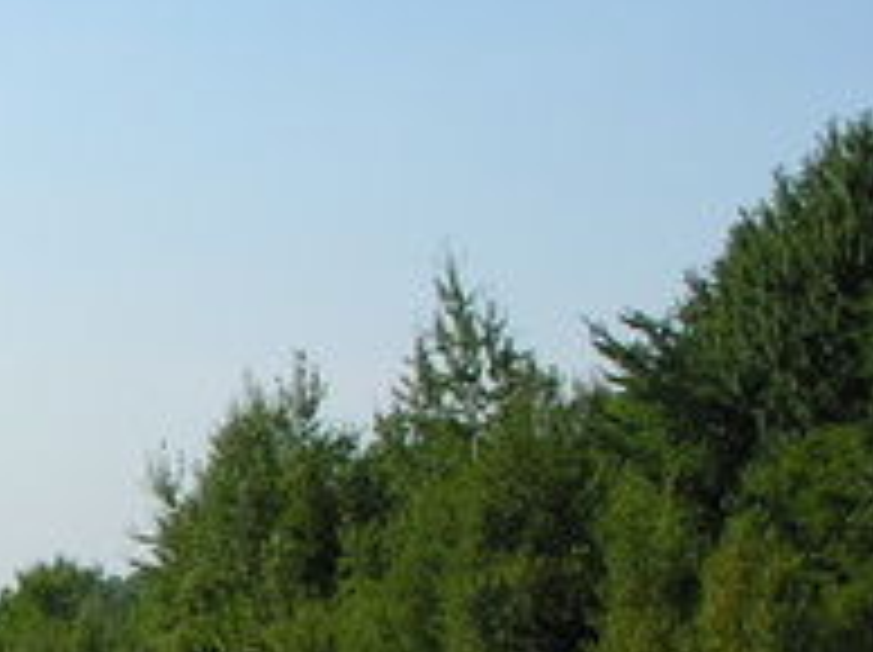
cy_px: 742
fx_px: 3602
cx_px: -472
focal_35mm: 143
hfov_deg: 13.0
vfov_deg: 10.2
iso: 50
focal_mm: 8.9
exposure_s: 1/244
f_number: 6.3
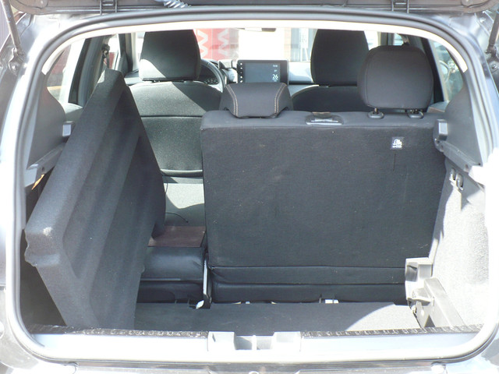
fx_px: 706
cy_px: 187
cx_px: 250
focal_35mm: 49
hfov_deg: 38.9
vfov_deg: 29.7
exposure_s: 1/40
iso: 100
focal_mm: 6.1
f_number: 2.8
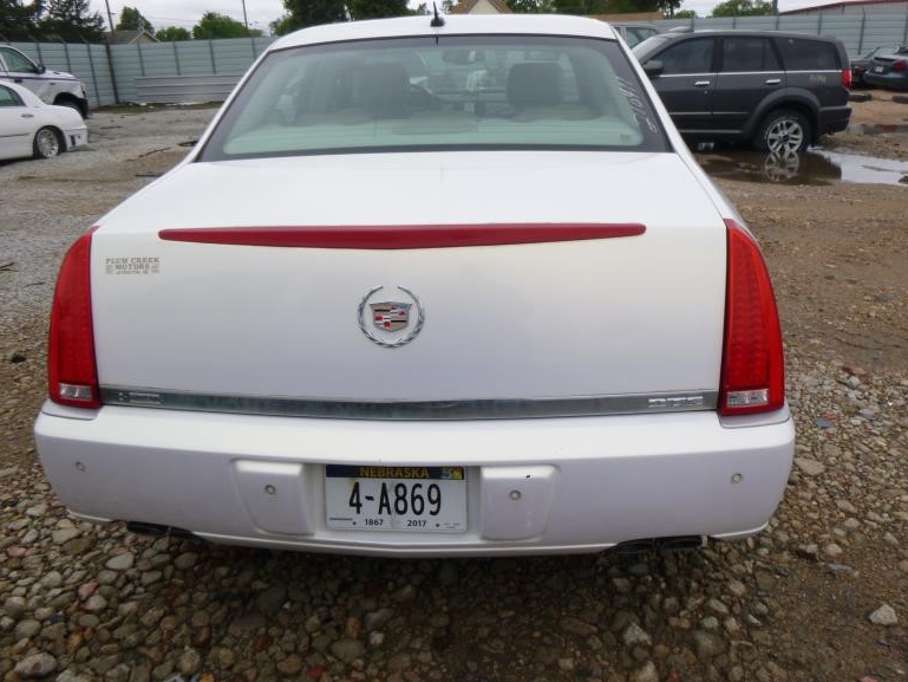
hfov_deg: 67.3
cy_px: 337
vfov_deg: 53.1
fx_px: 682
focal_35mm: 26
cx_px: 439
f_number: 3.9
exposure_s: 1/200
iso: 100
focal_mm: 4.5
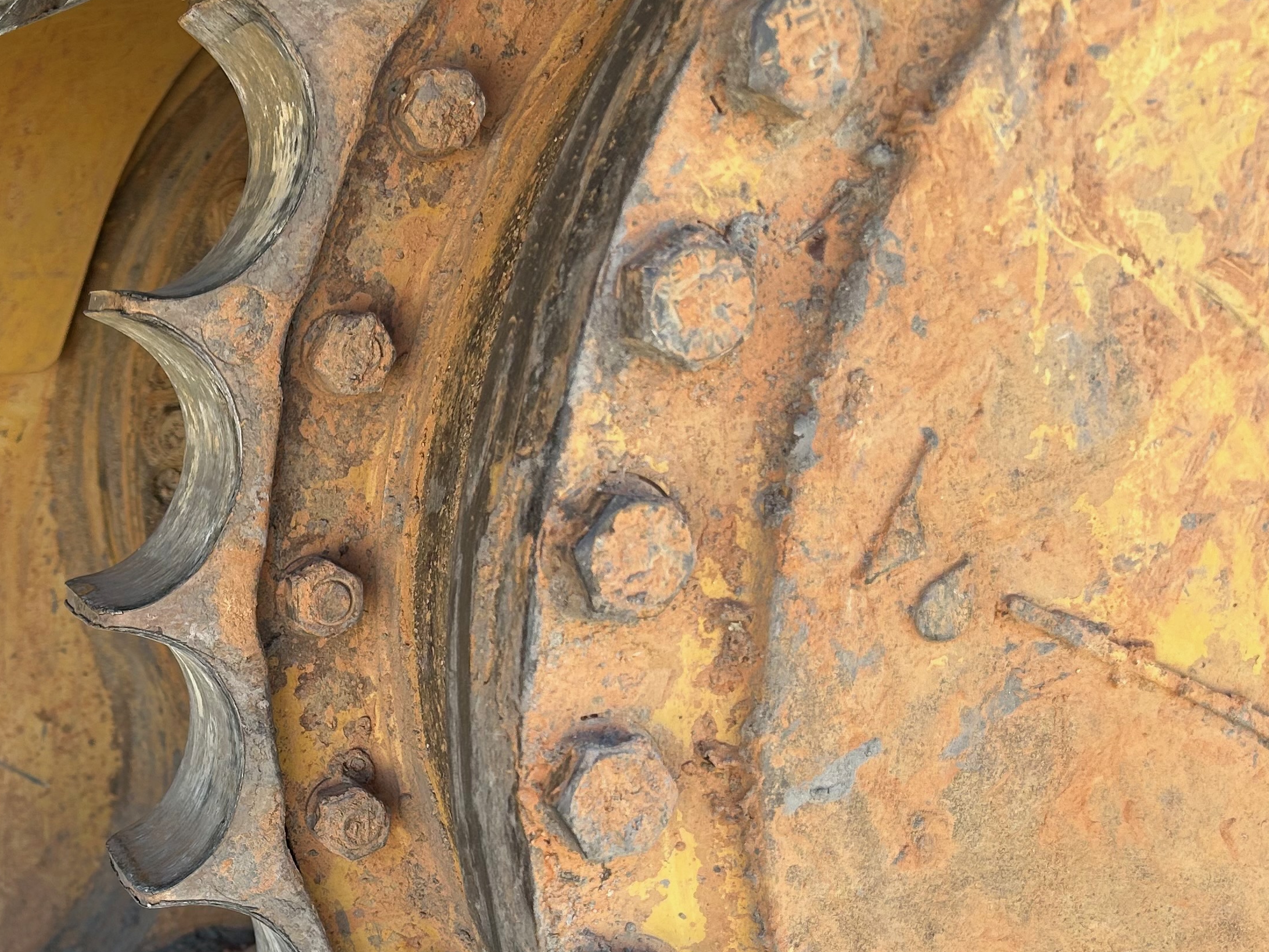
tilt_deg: -13.2
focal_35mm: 48
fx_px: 1760
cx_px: 143
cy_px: 779
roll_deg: -1.9
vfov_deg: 29.5
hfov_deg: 37.3
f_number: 1.5
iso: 50
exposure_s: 1/405
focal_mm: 5.7
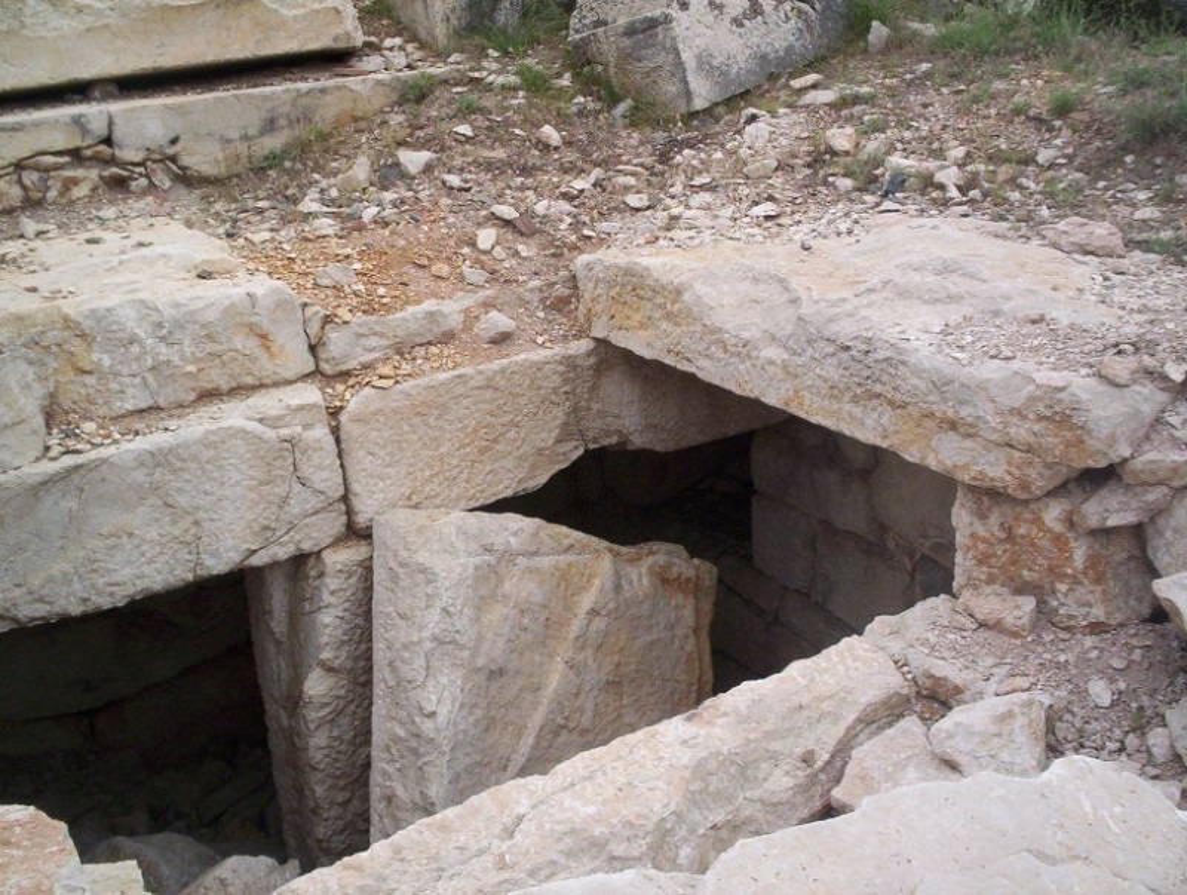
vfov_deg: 37.8
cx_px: 594
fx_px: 1305
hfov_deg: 48.9
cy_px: 448
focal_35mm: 38
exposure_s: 1/204
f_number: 4.5
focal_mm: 4.99
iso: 100
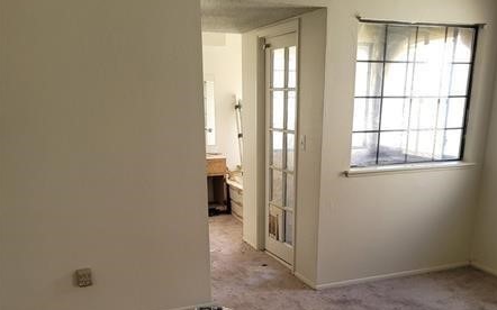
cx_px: 251
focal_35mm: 36
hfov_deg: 54.0
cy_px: 238
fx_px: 487
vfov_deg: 34.5
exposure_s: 1/60
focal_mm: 7
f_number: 1.8
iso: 250
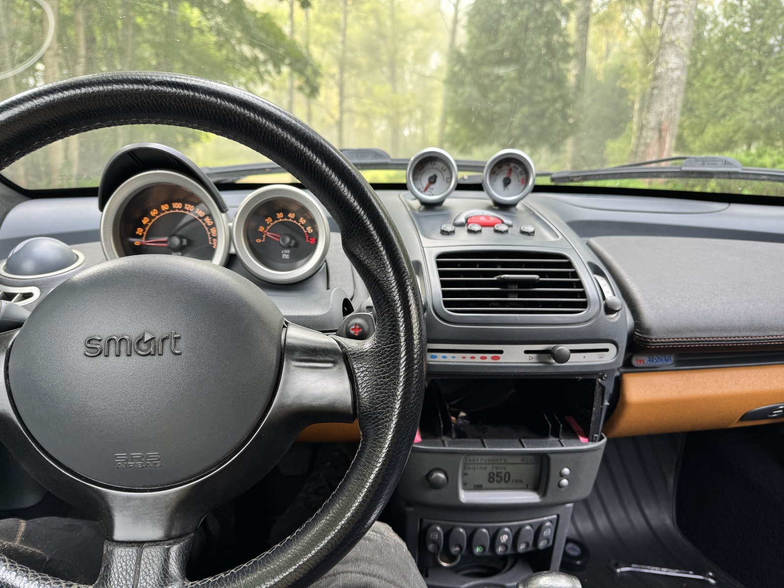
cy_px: 294
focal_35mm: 24
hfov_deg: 71.6
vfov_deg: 56.8
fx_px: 544
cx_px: 392
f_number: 1.78
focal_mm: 6.76
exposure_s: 1/121
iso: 100
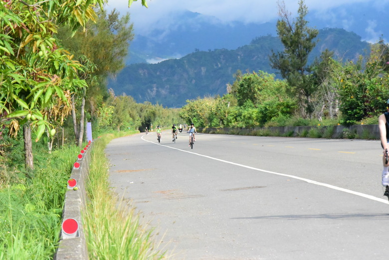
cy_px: 130
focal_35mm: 165
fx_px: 1784
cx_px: 194
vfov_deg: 8.3
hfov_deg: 12.4
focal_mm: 165
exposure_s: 1/4000
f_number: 18
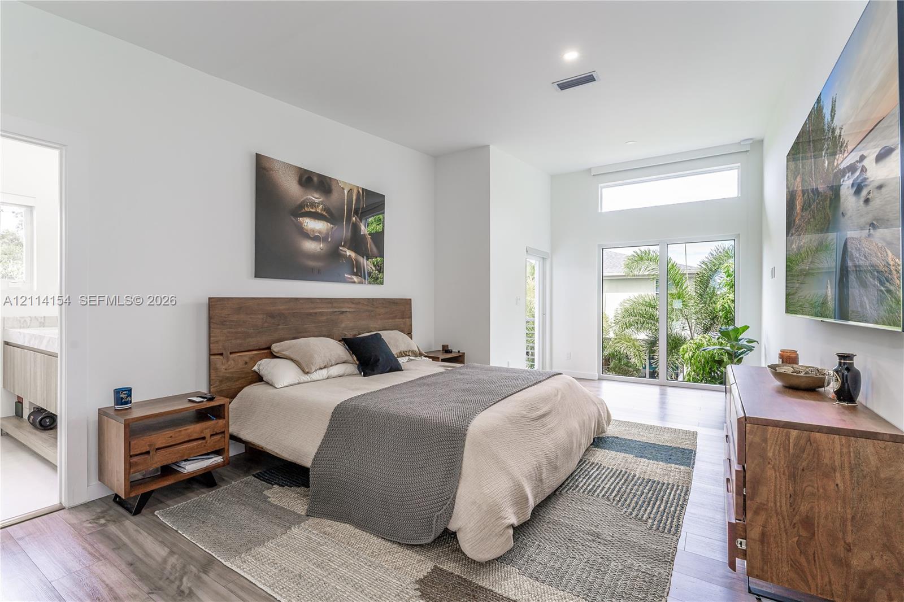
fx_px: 402
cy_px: 301
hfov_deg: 96.7
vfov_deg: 73.7
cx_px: 452
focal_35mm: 16
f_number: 9
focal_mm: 16
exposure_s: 1/20
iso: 100
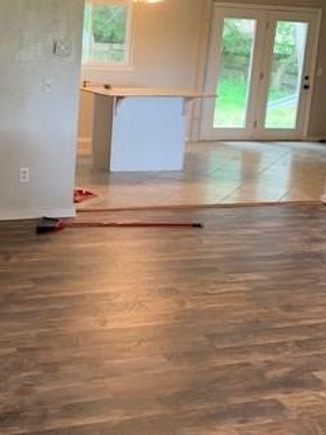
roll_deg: -2.7
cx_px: 39
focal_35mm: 52
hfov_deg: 27.2
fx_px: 653
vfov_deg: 36.7
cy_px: 174
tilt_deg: -10.8
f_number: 1.8
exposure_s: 1/60
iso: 320
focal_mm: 4.25
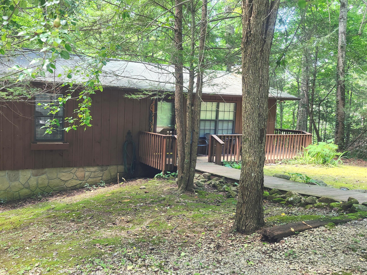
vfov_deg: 48.2
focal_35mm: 29
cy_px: 142
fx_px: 307
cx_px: 148
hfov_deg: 61.2
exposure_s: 1/120
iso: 320
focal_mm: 5.54
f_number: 1.8
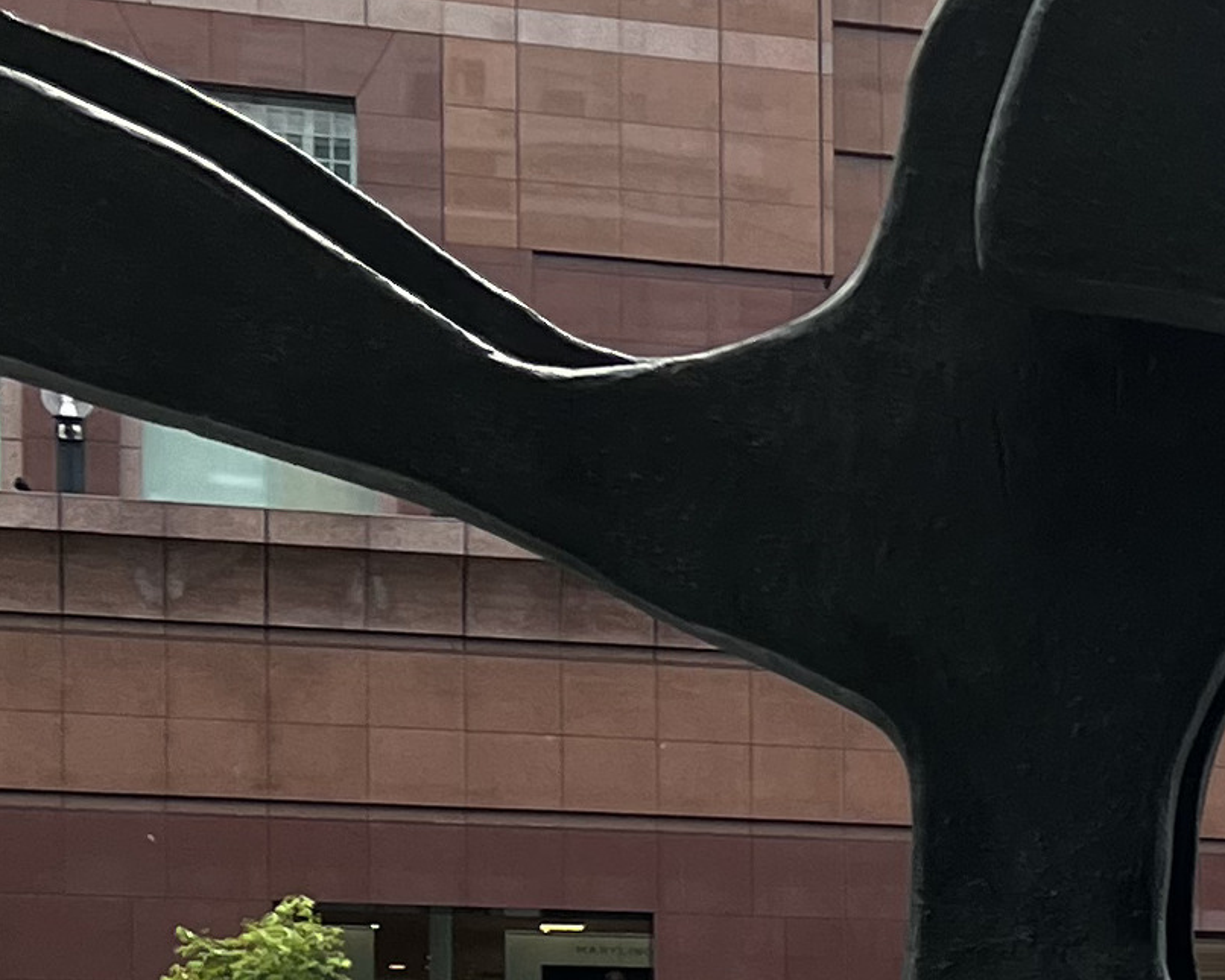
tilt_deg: +2.4
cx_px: 2275
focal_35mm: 126
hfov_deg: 13.5
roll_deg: +1.2
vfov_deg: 11.9
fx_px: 4569
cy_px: 1260
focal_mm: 5.7
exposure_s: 1/1196
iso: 50
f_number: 1.5
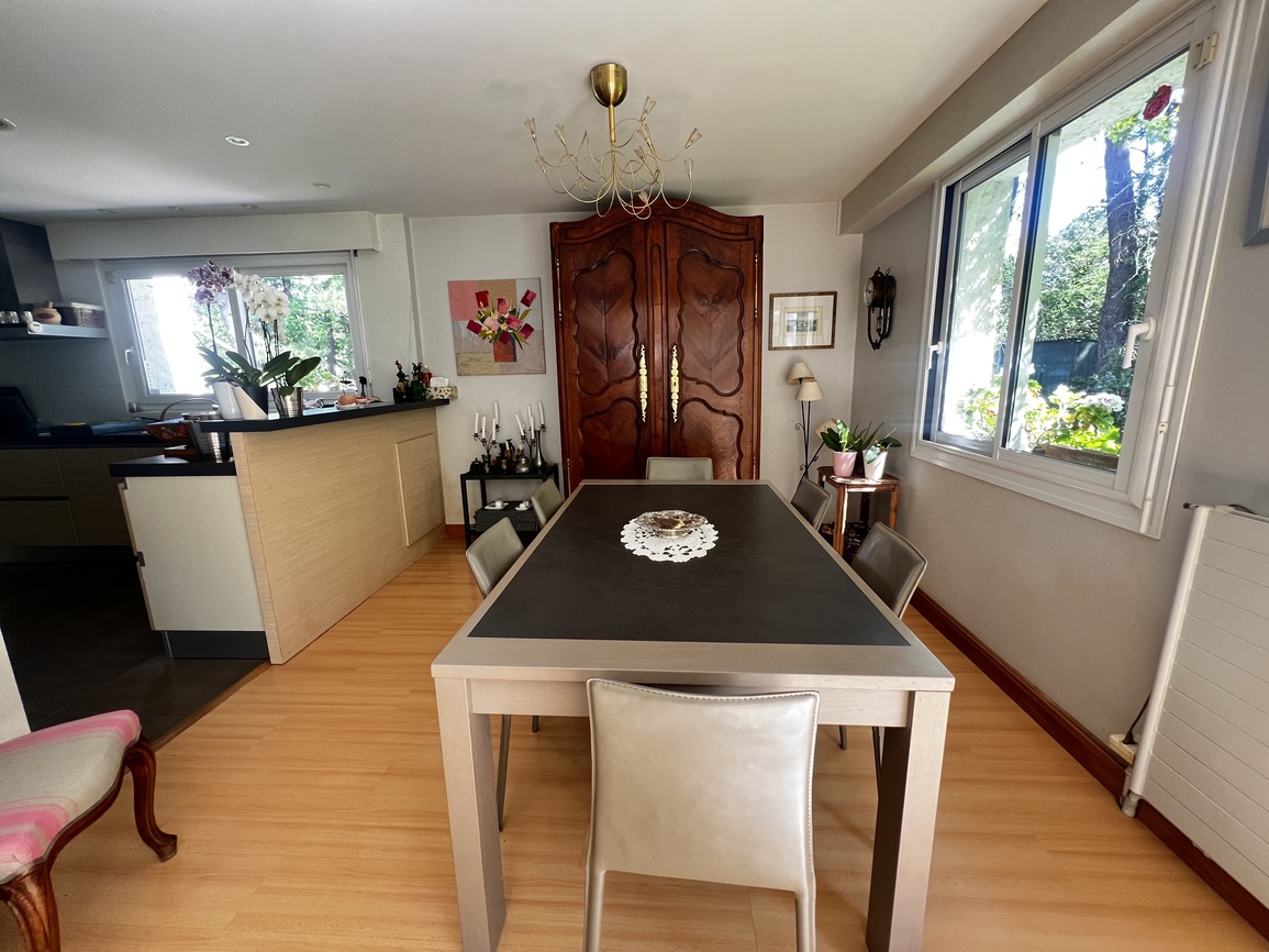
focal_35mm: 13
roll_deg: +1.0
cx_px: 634
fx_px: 477
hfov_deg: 106.2
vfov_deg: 89.9
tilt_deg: -11.2
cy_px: 476
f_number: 1.8
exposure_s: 1/99
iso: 200
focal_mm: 1.57
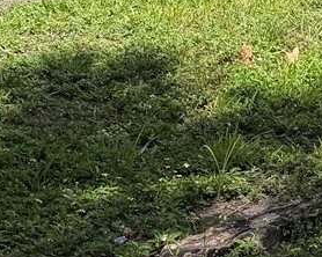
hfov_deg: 13.0
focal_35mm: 135
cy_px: -125
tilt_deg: -5.0
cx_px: 569
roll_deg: -0.6
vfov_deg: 11.0
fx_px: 1286
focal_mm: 6.76
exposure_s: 1/3145
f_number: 1.78
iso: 80
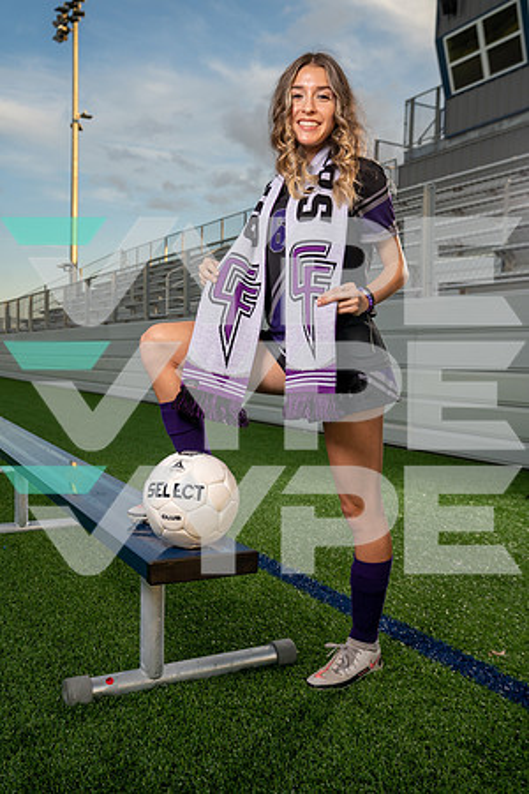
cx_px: 264
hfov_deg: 38.9
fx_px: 749
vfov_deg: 55.8
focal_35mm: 34
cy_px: 397
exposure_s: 1/400
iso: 320
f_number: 5
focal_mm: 34
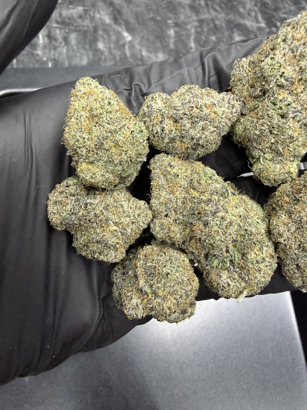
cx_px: 154
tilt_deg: -69.4
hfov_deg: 56.8
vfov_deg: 71.6
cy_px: 205
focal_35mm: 24
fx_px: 284
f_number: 2.2
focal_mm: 2.22
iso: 320
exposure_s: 1/83
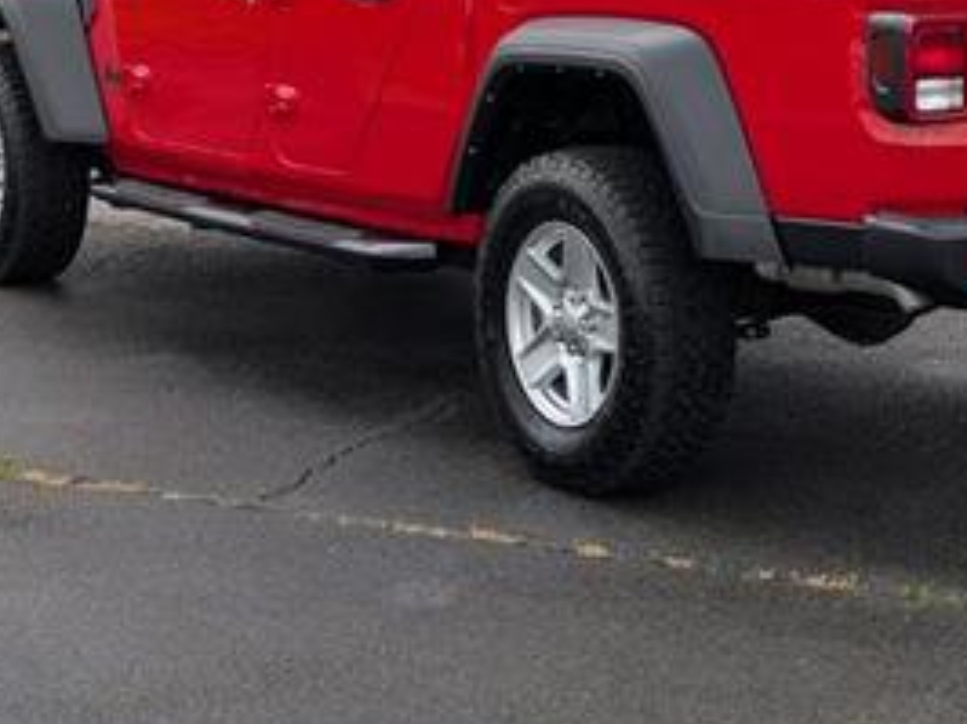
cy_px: 62
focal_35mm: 93
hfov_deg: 20.9
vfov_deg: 15.7
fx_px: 2596
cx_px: 716
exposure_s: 1/417
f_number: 1.68
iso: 22
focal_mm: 6.9
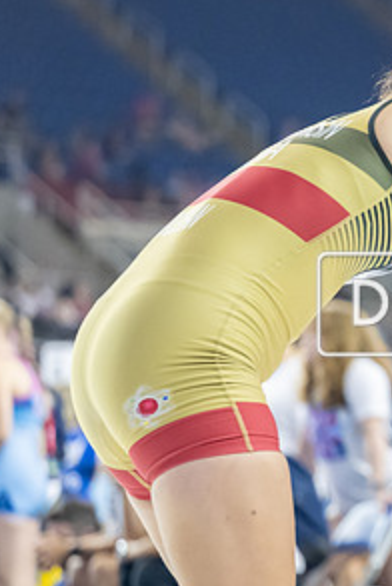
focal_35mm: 277
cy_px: 365
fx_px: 4513
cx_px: 716
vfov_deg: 7.4
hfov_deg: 4.9
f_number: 2.8
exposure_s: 1/800
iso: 5000
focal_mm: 99
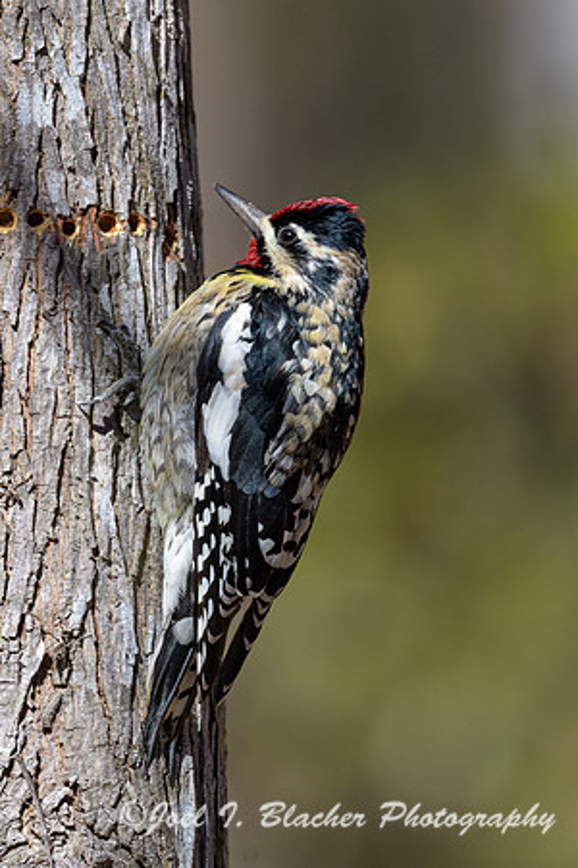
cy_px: 434
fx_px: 18061
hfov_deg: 1.8
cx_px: 289
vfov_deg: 2.7
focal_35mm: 750
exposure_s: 1/1250
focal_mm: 500
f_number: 5.6
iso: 320
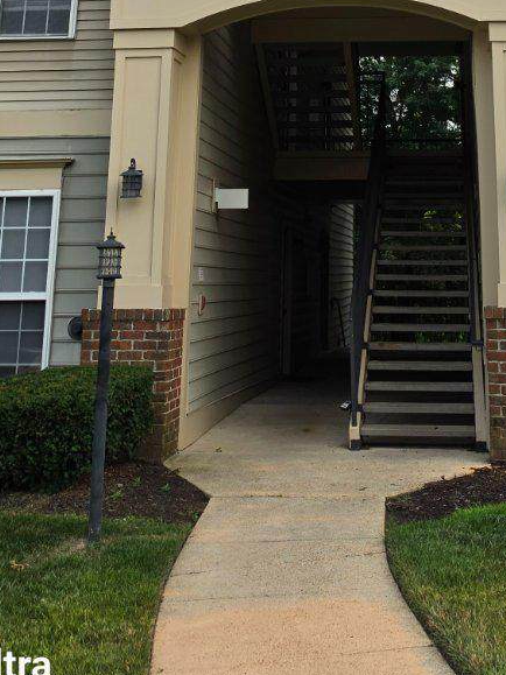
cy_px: -122
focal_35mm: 61
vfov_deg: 28.0
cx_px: 352
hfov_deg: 23.9
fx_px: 1189
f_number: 1.4
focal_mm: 6.5
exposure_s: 1/4235
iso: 64
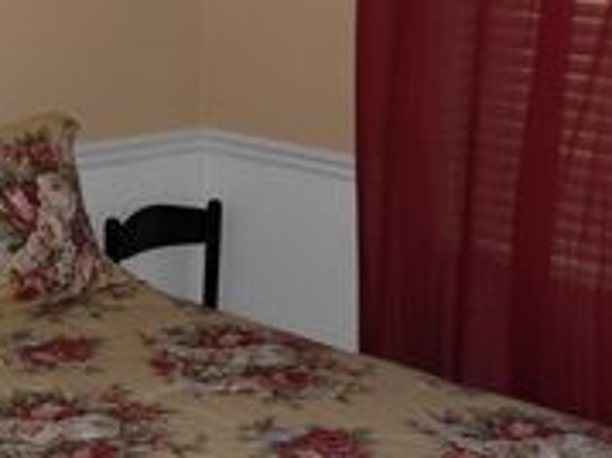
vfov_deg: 19.3
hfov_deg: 25.1
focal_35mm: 76
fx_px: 1343
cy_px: 191
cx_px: 85
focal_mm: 6.3
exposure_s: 1/45
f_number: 2.8
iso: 100
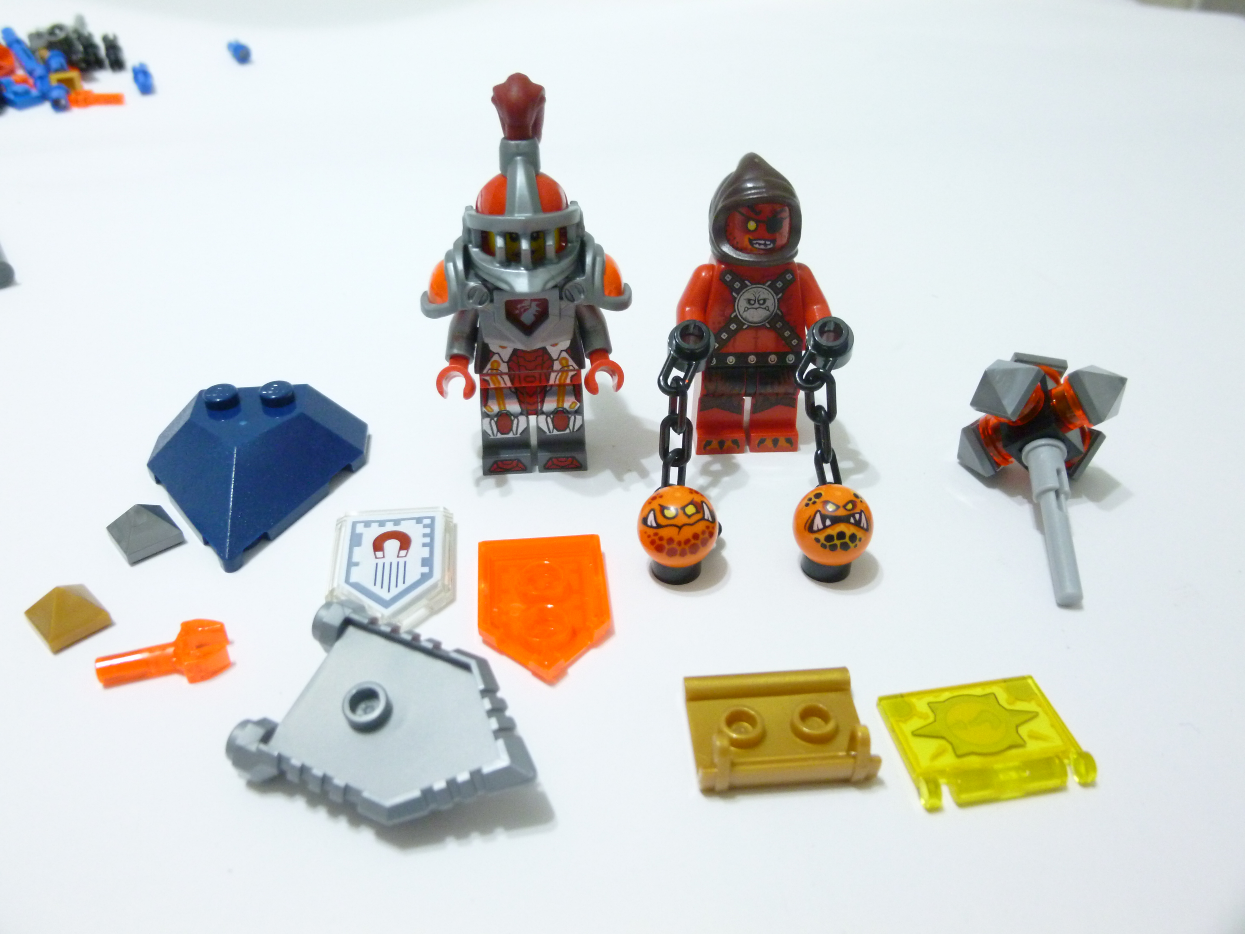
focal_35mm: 31
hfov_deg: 58.4
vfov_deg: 45.4
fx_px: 1115
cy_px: 467
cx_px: 622
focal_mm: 5.6
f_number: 3.4
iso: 400
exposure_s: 1/5
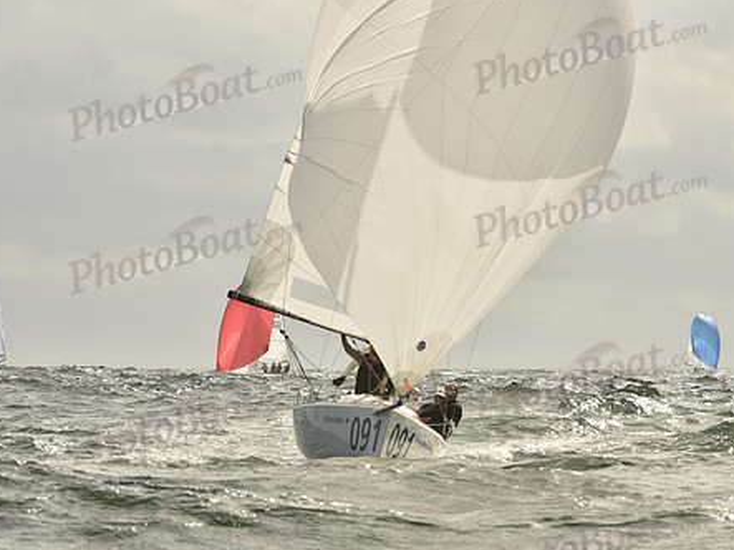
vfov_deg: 5.9
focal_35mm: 252
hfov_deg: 7.9
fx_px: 5342
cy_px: 314
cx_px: 389
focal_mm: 200
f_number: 8
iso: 320
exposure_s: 1/2000
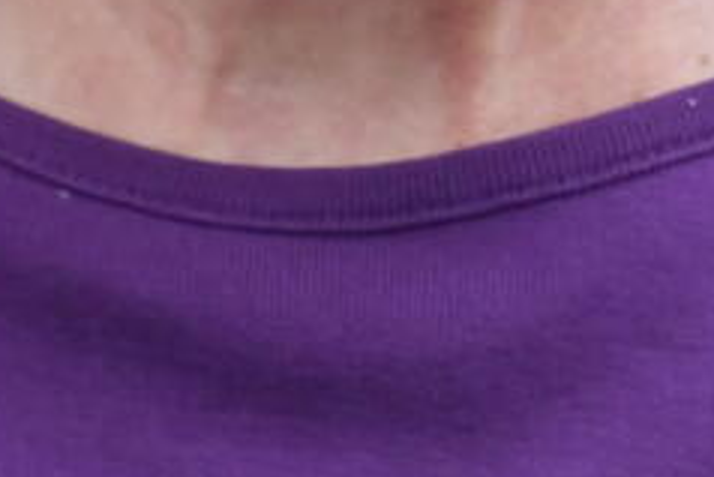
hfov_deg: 6.7
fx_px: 6013
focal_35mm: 303
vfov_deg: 4.4
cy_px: -798
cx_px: -442
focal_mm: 26
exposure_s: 1/320
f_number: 3.2
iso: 400
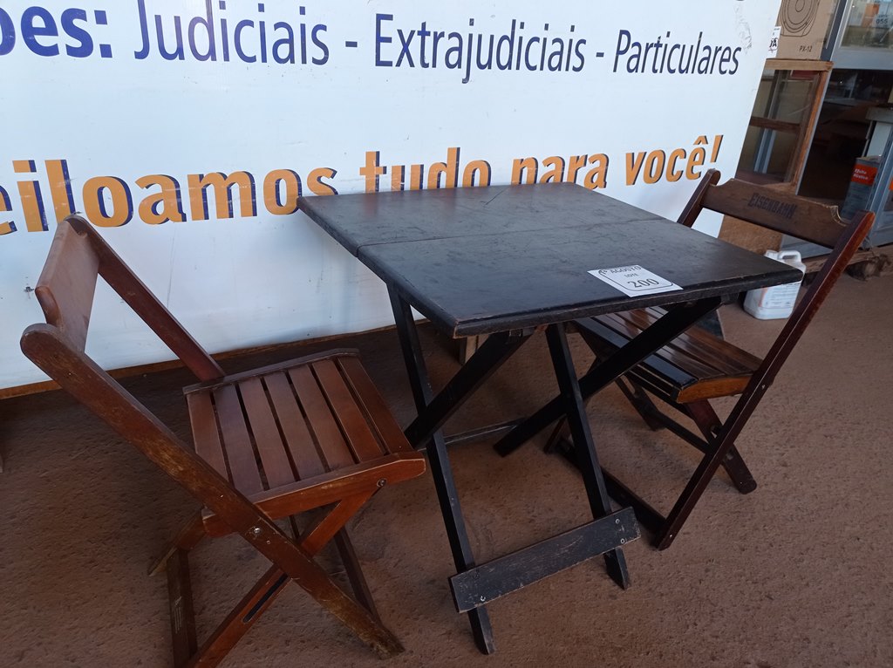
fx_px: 722
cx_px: 446
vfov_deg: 49.7
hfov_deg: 63.5
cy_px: 334
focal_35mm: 28
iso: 136
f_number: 1.79
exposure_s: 1/60
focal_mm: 4.7
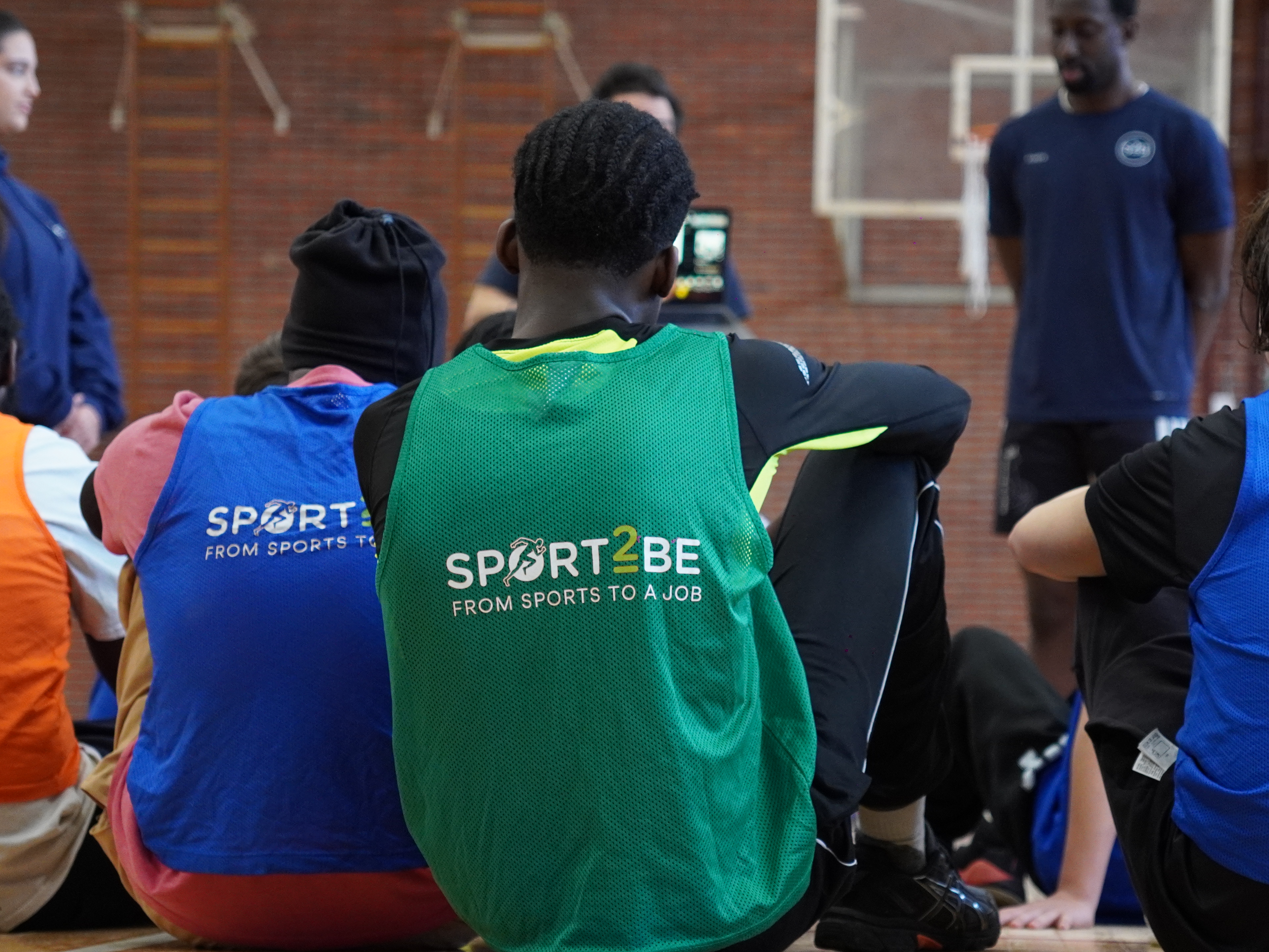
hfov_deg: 17.4
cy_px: 471
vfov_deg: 13.1
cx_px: 738
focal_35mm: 113
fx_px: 4143
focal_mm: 50
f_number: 2.8
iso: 1250
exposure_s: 1/160
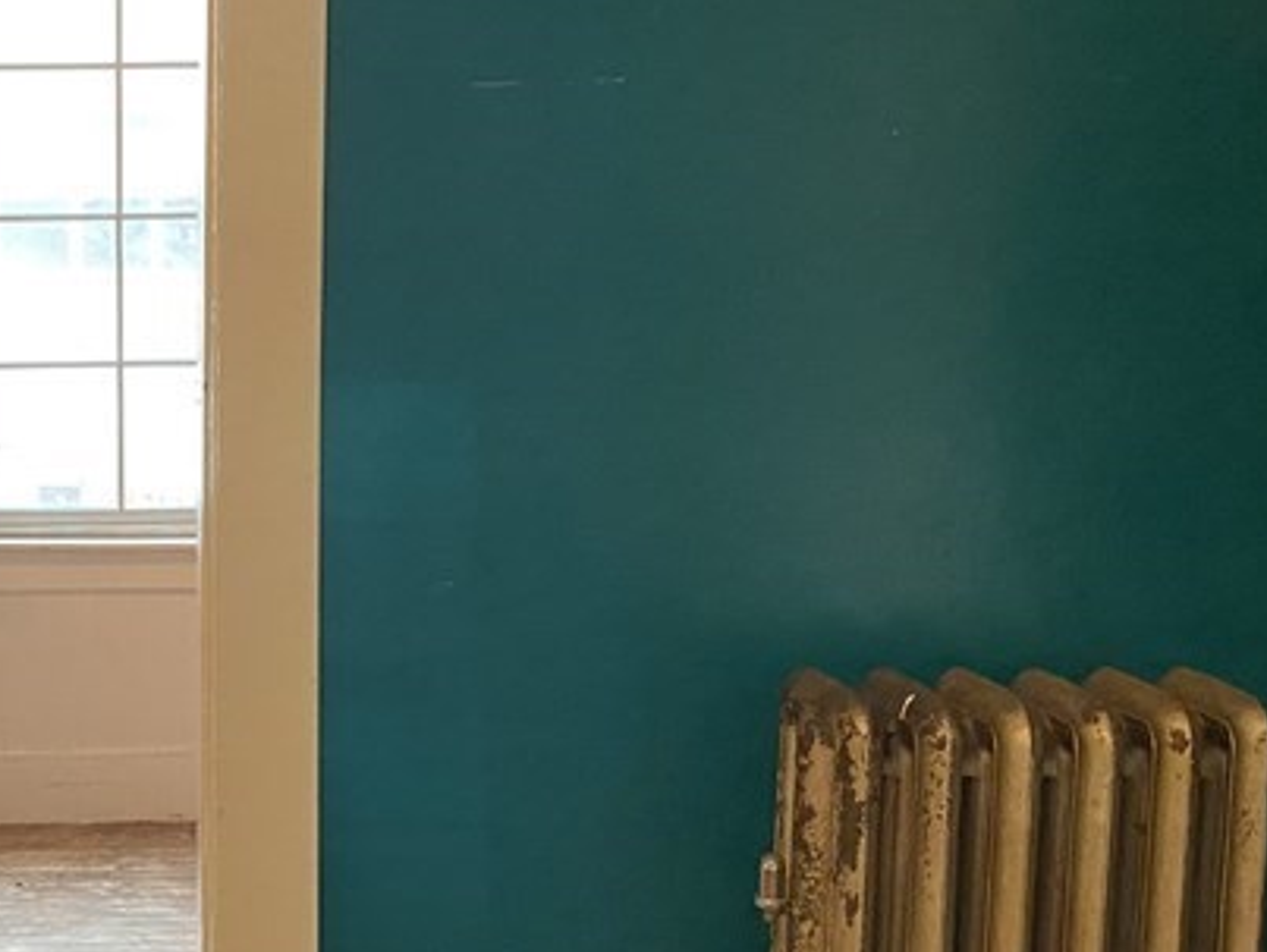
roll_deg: +0.4
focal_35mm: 66
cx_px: 0
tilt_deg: -7.5
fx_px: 2418
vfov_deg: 22.3
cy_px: 437
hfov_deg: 27.7
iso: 250
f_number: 1.8
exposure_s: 1/60
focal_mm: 4.25
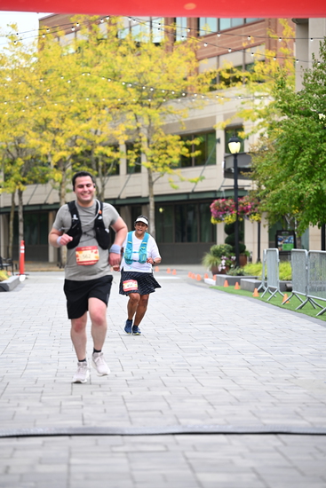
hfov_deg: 11.4
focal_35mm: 120
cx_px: 163
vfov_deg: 17.1
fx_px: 1629
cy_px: 244
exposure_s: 1/1600
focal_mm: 120
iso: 640
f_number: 2.8
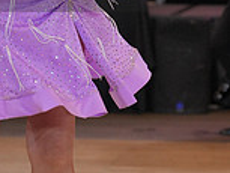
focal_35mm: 332
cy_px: -38
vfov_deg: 4.5
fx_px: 2208
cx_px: -59
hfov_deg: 5.9
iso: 2000
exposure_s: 1/500
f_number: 3.5
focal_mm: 91
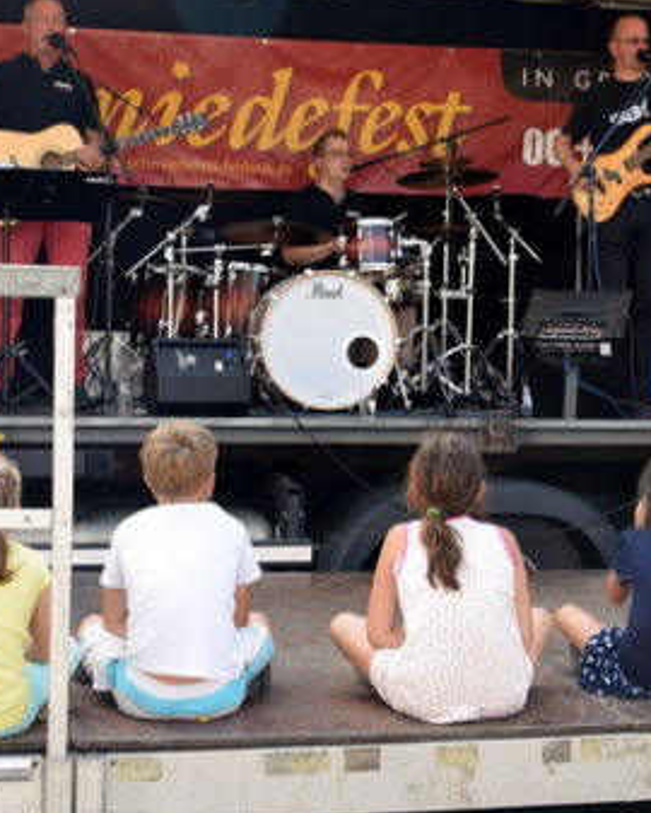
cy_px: 374
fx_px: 1372
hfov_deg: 26.7
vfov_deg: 33.0
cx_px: 306
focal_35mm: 57
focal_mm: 22
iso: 100
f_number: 5
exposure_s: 1/100
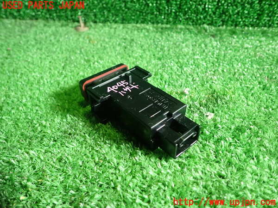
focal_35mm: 28
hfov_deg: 63.4
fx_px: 225
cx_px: 139
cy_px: 104
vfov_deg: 49.7
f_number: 2.2
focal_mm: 5.05
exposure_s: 1/30
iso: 320
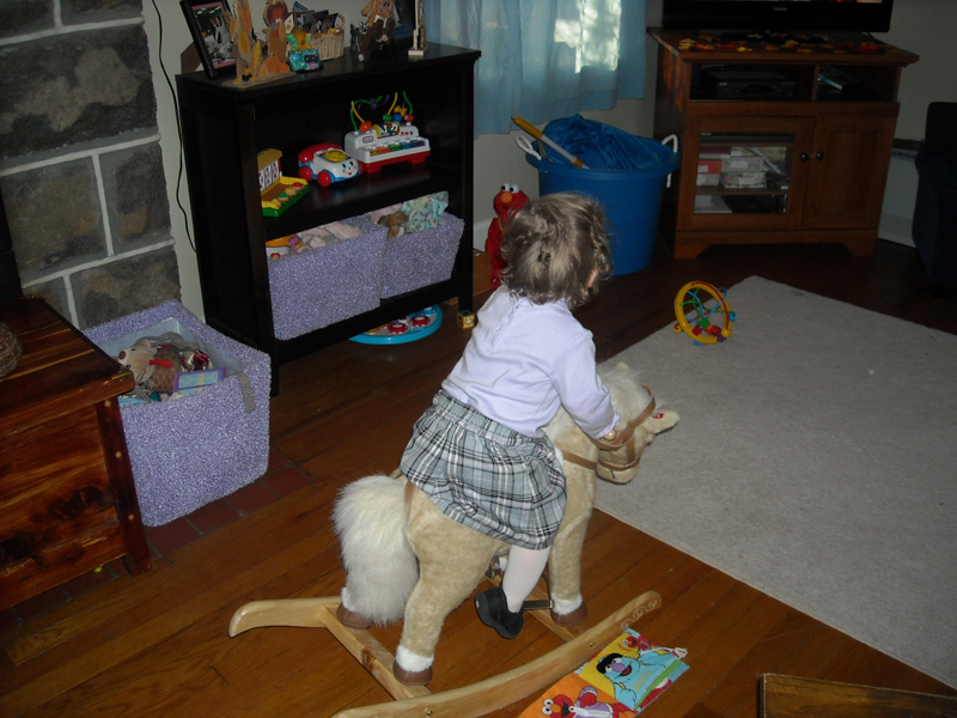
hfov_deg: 52.6
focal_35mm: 35
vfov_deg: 40.7
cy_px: 359
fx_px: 968
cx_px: 478
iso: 100
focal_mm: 5.7
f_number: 2.8
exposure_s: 1/60
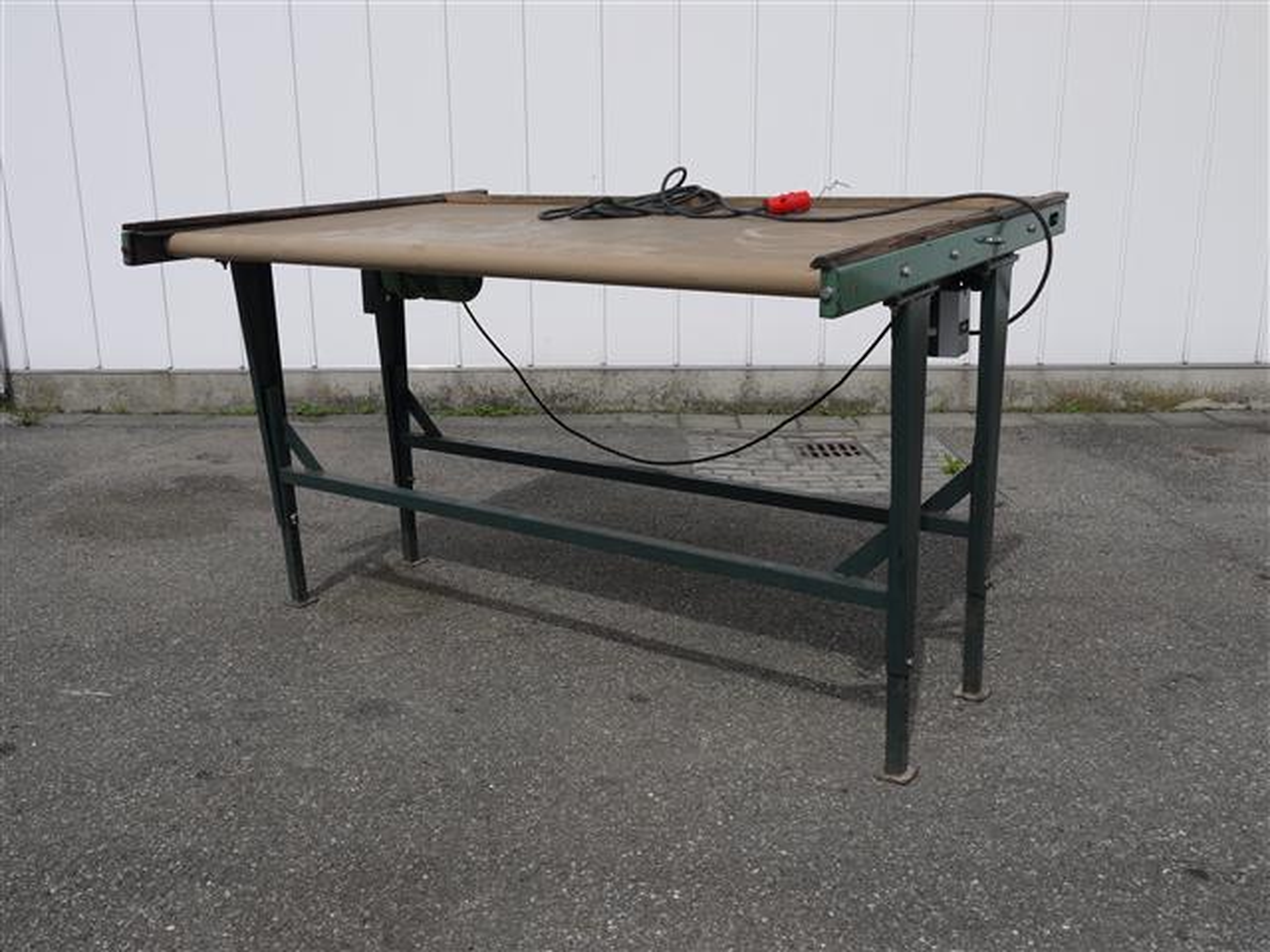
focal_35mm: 34
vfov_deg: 41.8
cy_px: 476
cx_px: 635
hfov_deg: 54.0
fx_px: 1247
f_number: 9
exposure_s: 1/500
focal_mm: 17
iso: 100
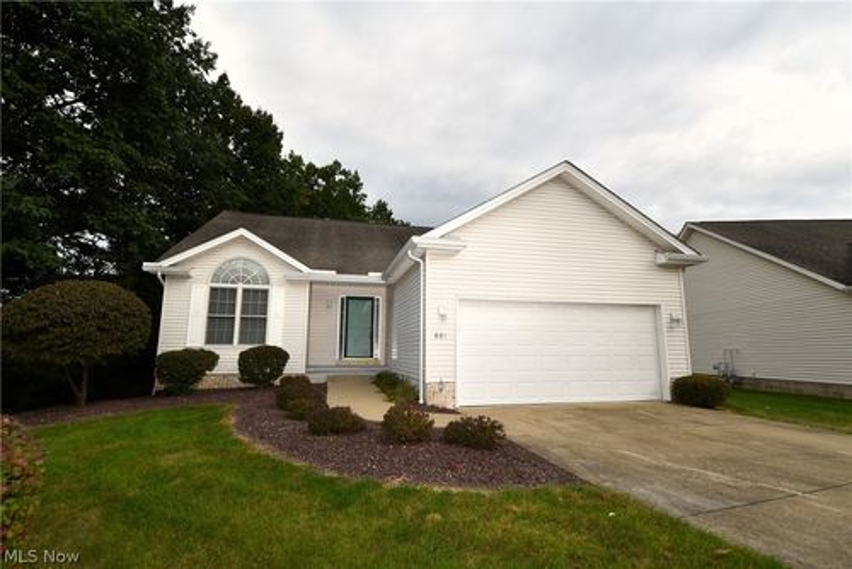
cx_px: 426
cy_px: 284
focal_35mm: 33
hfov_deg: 57.2
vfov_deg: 40.0
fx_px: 781
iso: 100
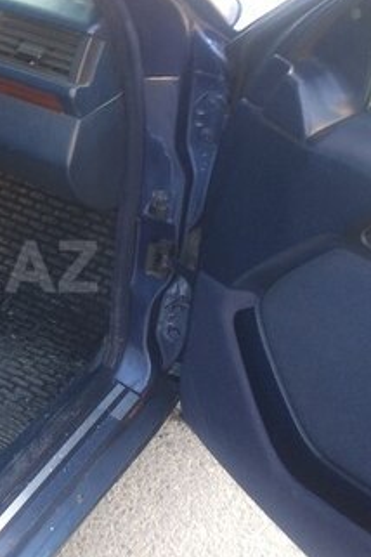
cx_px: -80
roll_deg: +0.0
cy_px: 266
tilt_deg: -37.8
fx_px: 958
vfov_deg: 32.4
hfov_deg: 20.4
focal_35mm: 62
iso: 40
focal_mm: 4.15
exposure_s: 1/50
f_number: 2.2
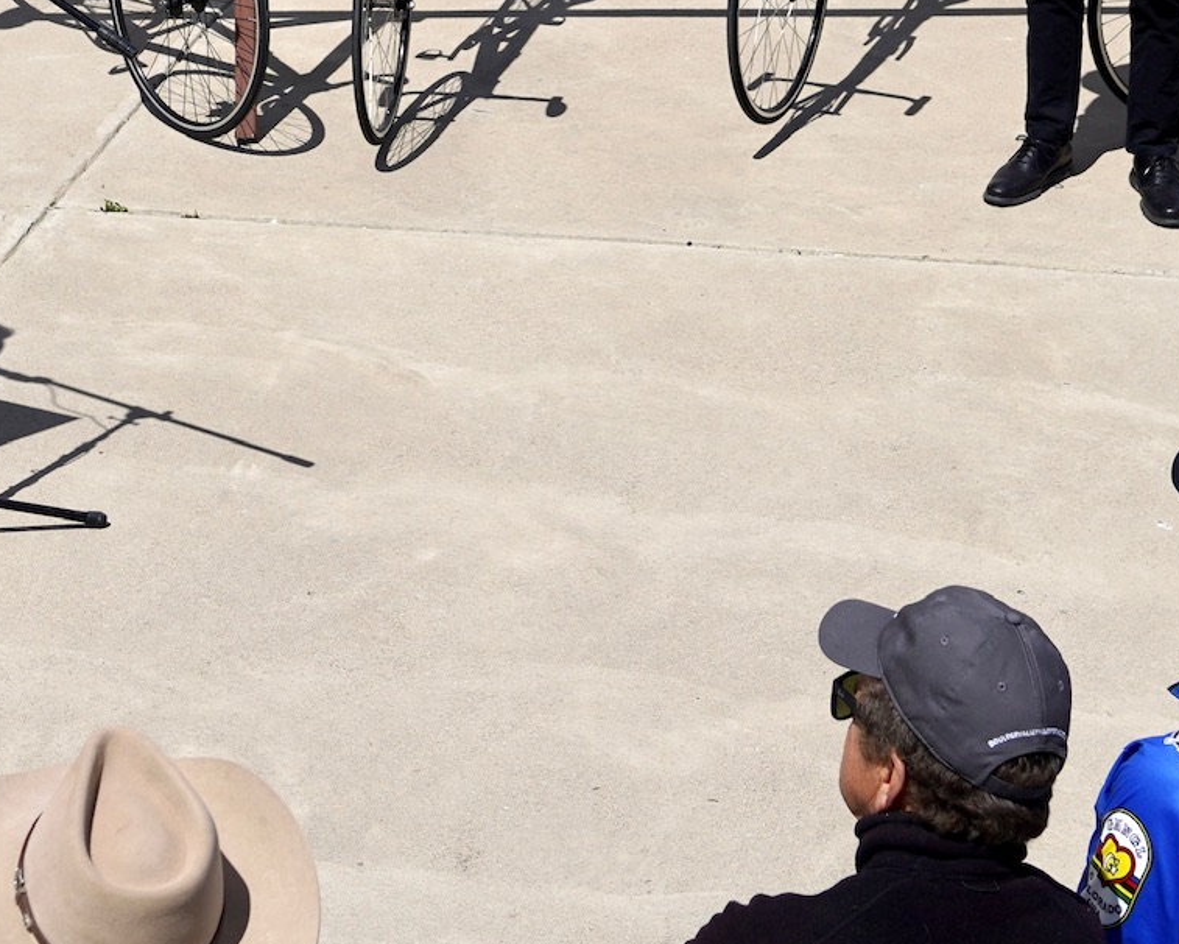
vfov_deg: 15.0
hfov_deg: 19.2
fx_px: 3490
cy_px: -116
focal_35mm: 100
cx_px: 554
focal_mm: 35
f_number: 5
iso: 100
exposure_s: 1/2000
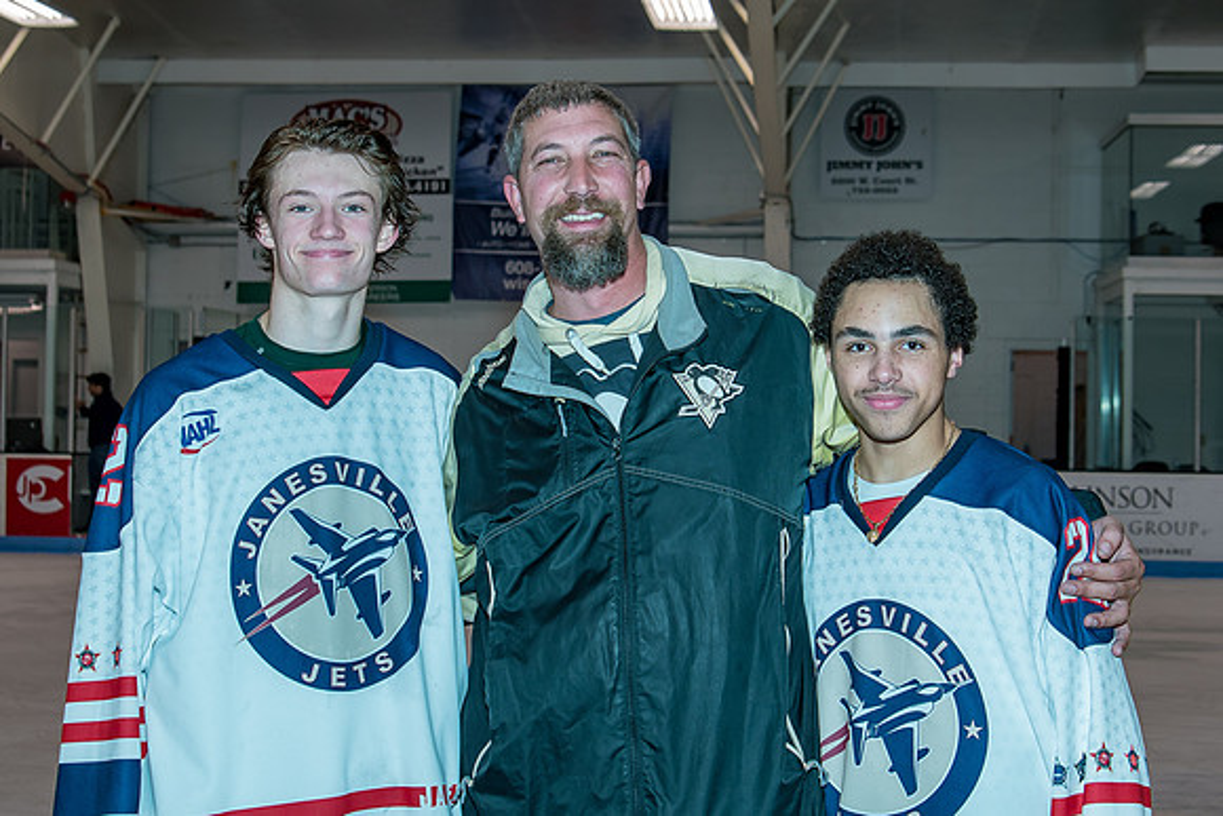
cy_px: 348
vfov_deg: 22.6
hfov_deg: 33.4
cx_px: 638
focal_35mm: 60
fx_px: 2037
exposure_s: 1/200
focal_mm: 31
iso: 200
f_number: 4.5
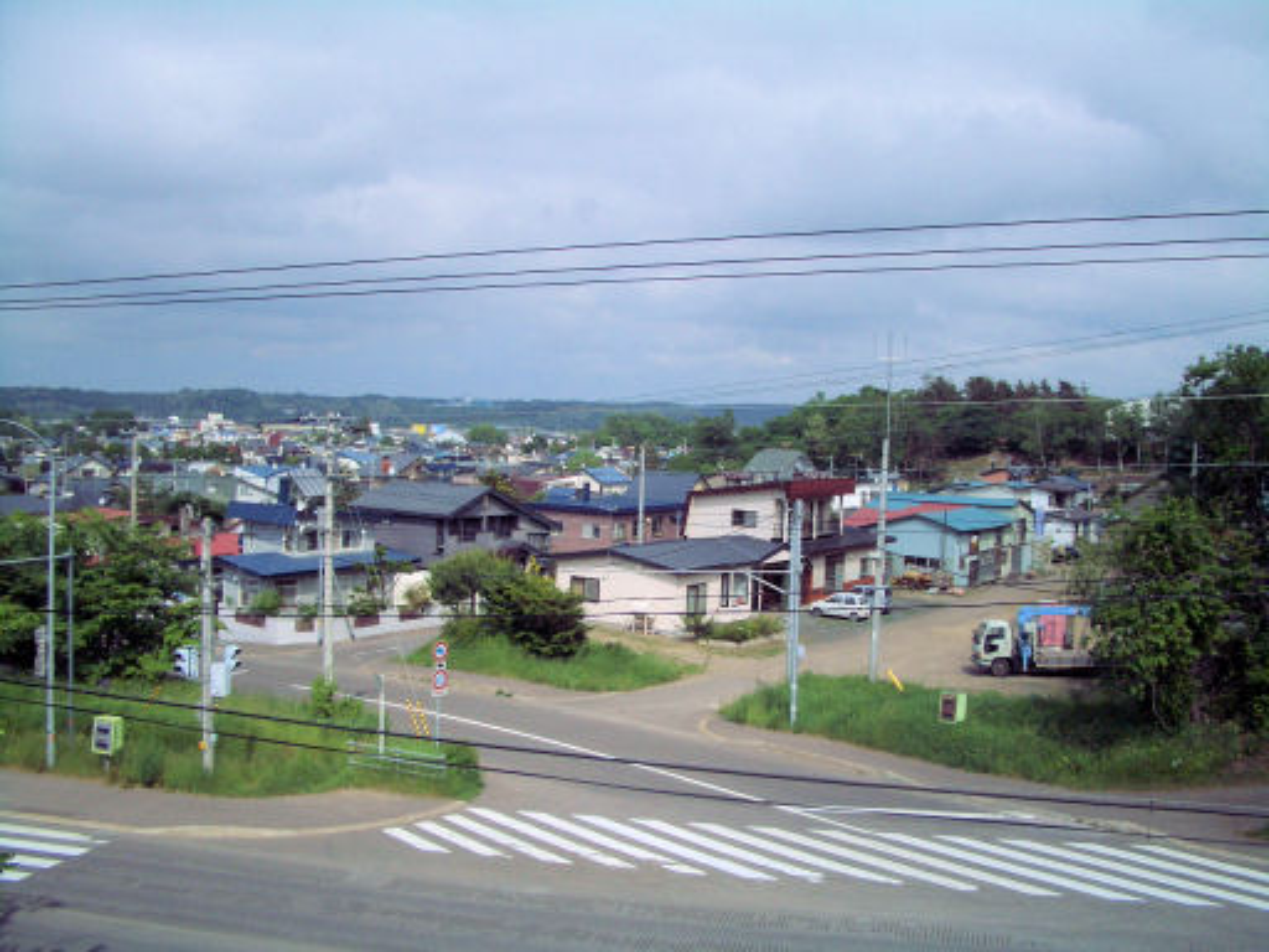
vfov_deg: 40.7
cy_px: 476
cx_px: 634
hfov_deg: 52.6
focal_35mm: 35
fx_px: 1283
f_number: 4.3
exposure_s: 1/1600
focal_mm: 5.8
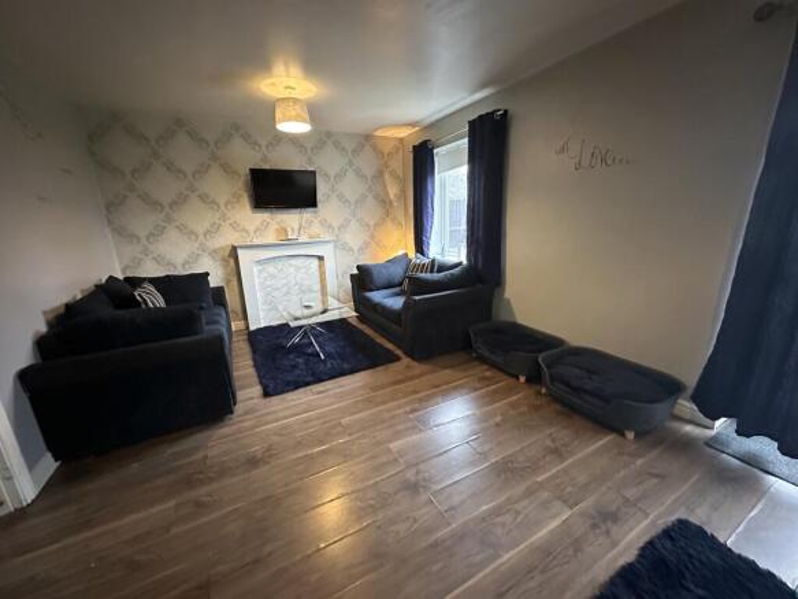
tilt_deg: -13.9
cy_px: 300
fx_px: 323
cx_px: 399
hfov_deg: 102.1
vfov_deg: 85.7
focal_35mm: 14
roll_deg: +2.0
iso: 1250
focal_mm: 2.22
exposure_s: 1/50
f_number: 2.2
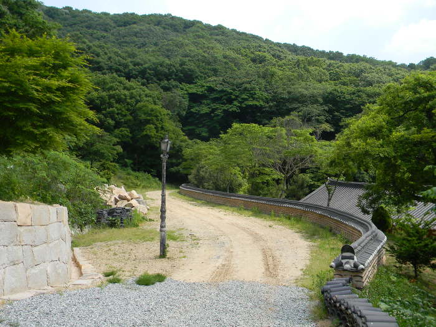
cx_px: 218
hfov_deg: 51.4
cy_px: 164
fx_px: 453
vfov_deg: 39.7
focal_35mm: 36
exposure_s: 1/538
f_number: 3.7
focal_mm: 6.4
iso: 80
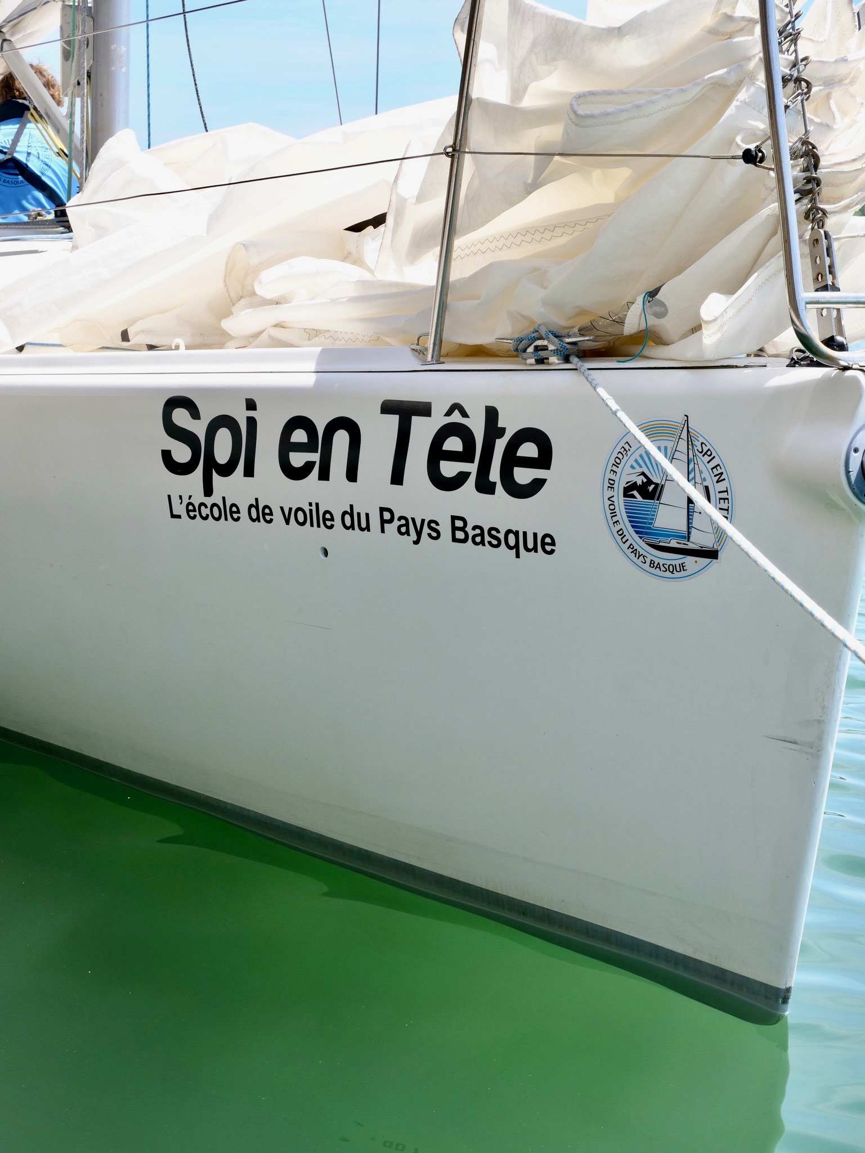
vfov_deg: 32.2
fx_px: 1999
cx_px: 432
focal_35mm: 60
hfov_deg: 24.4
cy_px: 576
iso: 200
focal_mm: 30
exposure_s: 1/250
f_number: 8
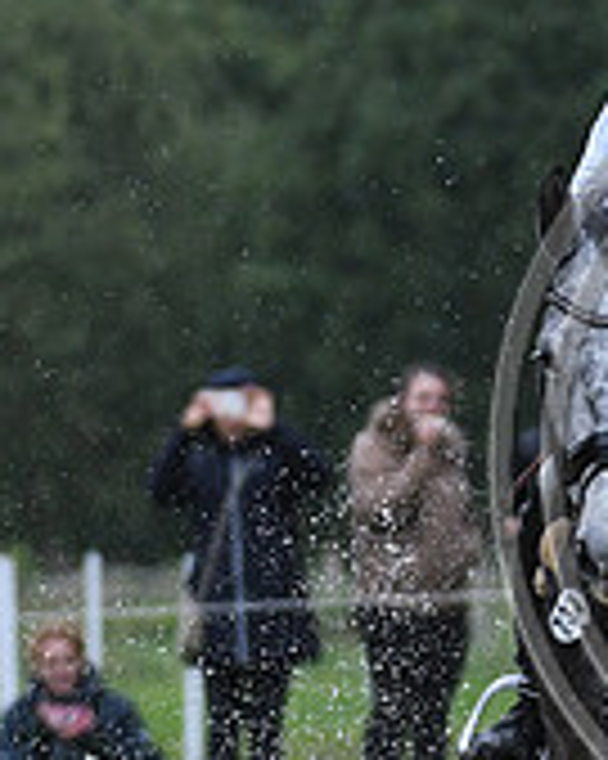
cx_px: 905
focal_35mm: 967
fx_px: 21770
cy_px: 398
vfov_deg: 2.0
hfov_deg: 1.6
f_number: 4.5
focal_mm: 200
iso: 900
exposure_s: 1/1250
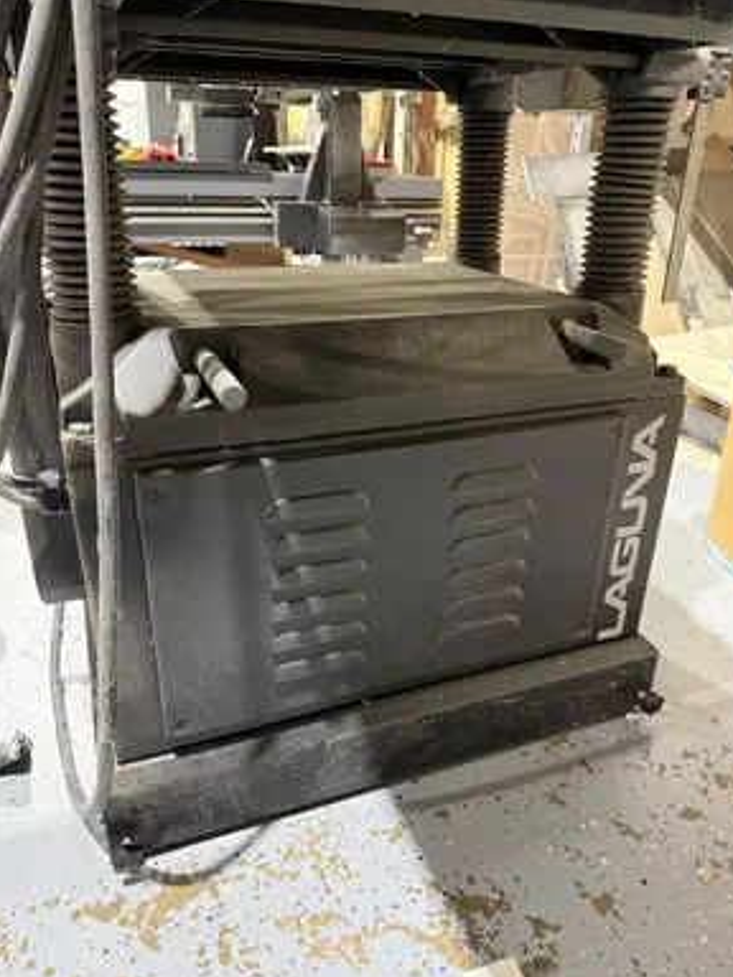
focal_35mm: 25
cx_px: 377
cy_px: 499
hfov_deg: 54.9
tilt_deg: -24.9
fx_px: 706
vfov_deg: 69.4
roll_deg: -1.7
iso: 800
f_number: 1.78
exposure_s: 1/60
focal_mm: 6.76
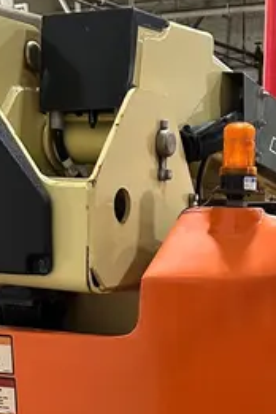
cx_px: 194
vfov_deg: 23.5
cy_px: 542
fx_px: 874
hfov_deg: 17.9
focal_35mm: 76
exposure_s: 1/40
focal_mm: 5.7
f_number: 1.5
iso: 400
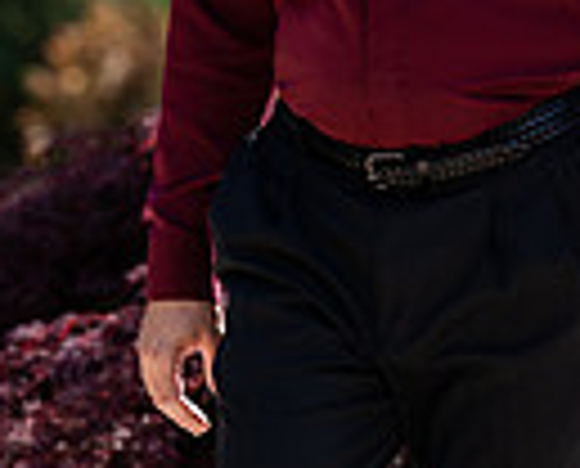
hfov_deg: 3.4
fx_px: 9780
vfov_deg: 2.7
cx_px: 310
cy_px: -178
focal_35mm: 568
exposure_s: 1/320
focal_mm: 135
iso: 80
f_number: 3.5
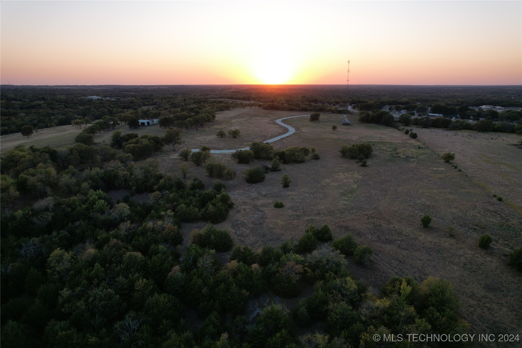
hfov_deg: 78.6
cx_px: 261
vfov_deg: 57.2
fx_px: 319
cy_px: 174
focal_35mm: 22
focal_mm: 8.38
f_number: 2.8
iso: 100
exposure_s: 1/80
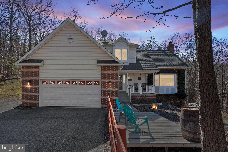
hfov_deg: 96.7
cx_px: 114
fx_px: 101
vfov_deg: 73.7
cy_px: 76
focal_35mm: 16
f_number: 10
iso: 250
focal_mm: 16
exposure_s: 1/250
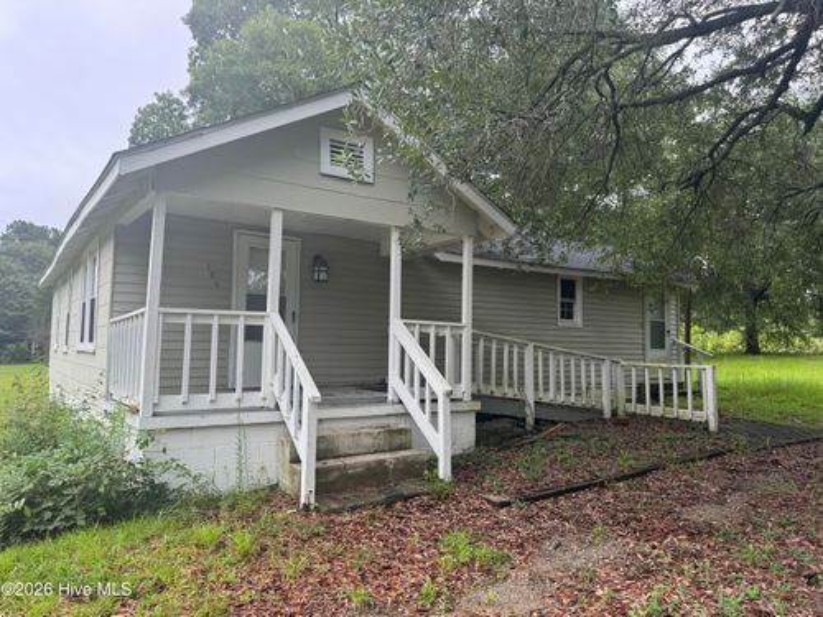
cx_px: 412
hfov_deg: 71.6
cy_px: 308
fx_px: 571
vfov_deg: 56.8
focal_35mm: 24
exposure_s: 1/454
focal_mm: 6.76
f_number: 1.78
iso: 80
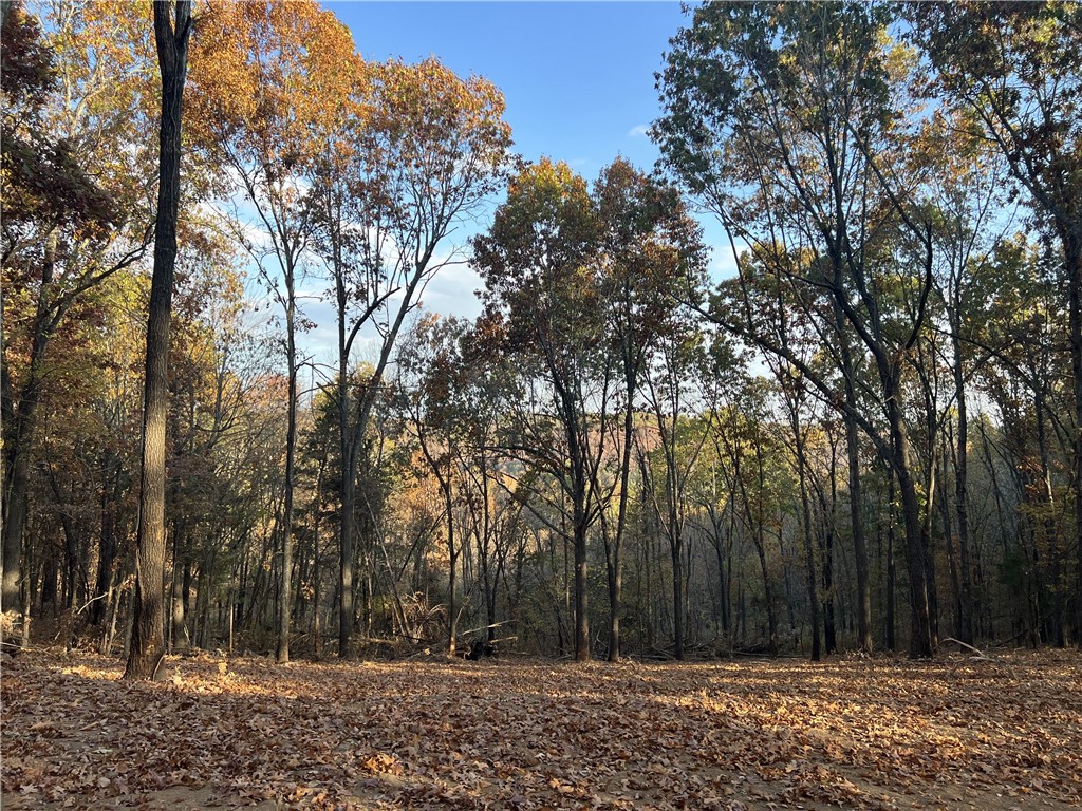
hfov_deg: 67.3
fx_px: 813
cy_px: 406
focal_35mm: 26
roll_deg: +0.7
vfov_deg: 53.1
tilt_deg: +2.2
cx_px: 541
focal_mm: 5.7
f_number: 1.5
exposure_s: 1/797
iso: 50
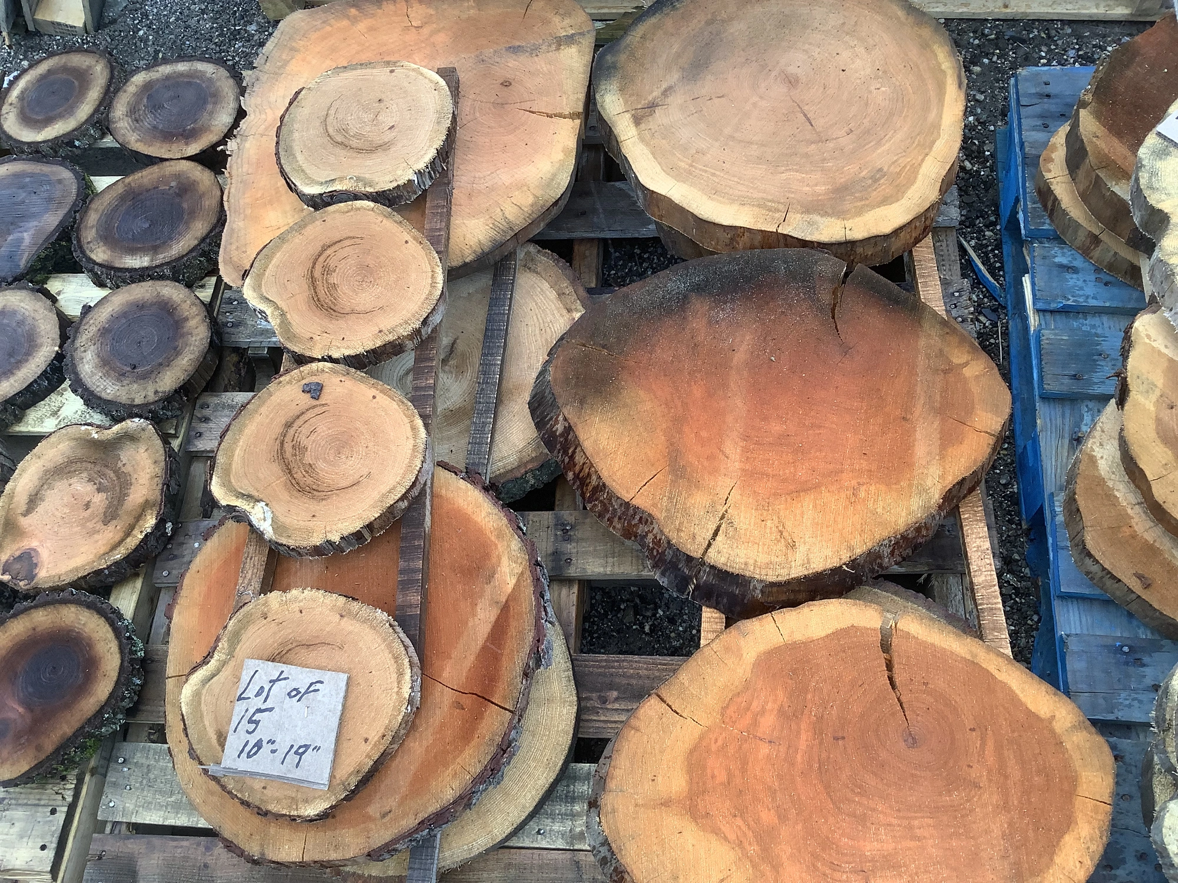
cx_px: 589
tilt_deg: -65.0
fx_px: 1055
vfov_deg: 45.4
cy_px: 442
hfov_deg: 58.4
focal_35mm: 31
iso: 40
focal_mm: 3.3
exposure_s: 1/120
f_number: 2.4
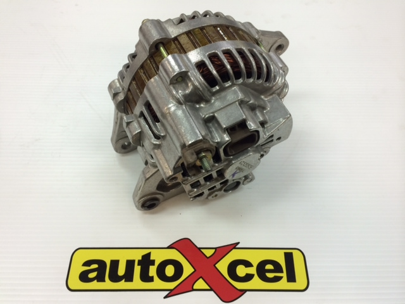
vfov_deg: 46.8
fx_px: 351
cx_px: 202
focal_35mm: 30
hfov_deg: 60.0
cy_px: 152
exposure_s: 1/33
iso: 40
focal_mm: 4.12
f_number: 2.2
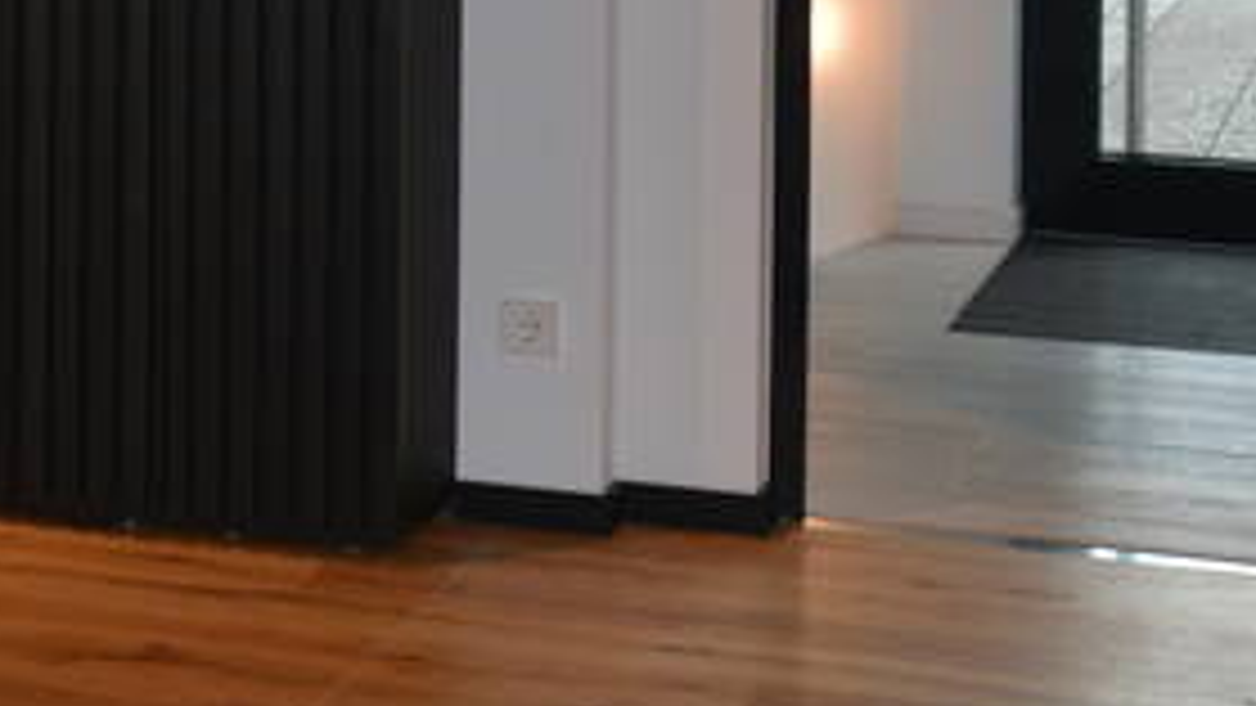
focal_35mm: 124
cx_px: -882
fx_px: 4130
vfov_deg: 9.5
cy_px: -357
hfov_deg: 15.3
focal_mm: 22
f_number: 3.8
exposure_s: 1/125
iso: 220
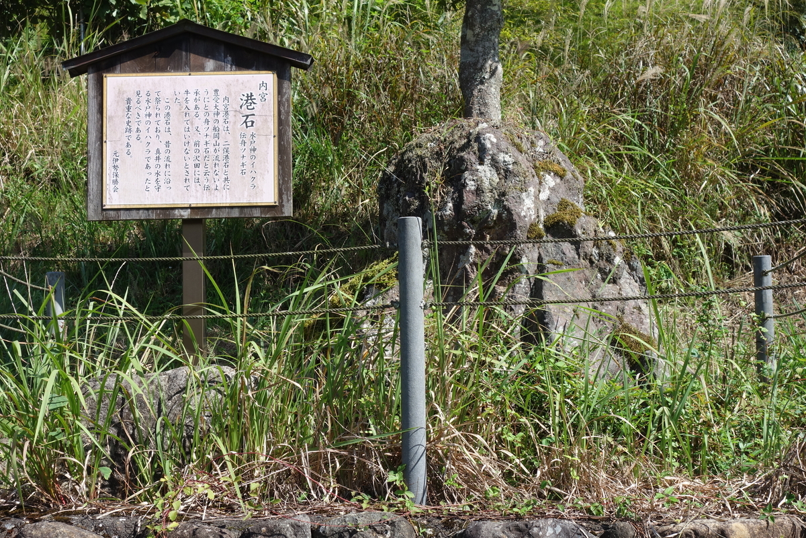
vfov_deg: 26.5
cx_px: 403
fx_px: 1142
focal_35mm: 51
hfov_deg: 38.9
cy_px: 269
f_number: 5.6
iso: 125
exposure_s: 1/320
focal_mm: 18.88
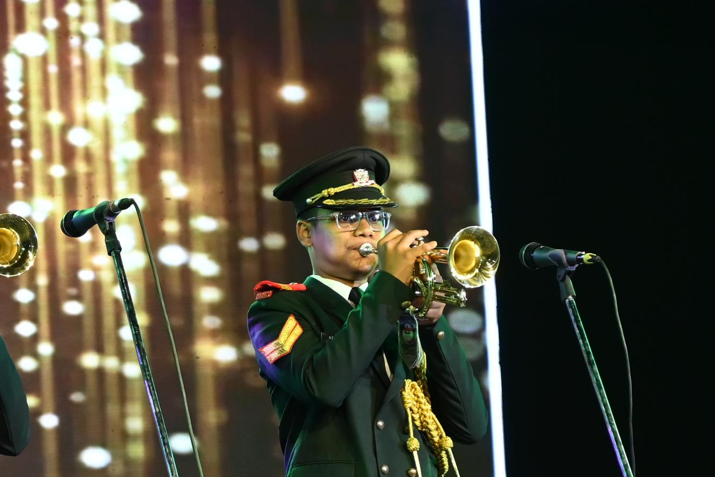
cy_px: 487
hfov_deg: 10.1
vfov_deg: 6.8
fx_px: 3992
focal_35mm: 201
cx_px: -118
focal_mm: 70
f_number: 5.6
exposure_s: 1/80
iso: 640
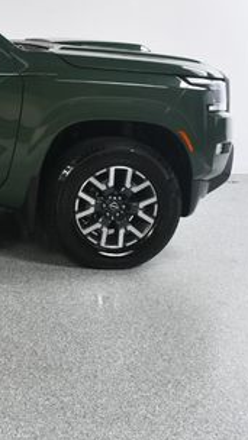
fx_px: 877
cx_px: -209
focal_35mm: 75
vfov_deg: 28.0
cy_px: 140
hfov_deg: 14.1
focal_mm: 23
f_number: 10
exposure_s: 1/160
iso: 100
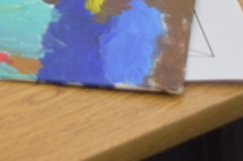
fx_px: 1768
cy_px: -310
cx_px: -245
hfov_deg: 7.5
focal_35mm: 262
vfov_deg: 5.0
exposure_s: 1/60
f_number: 4
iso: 400
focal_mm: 27
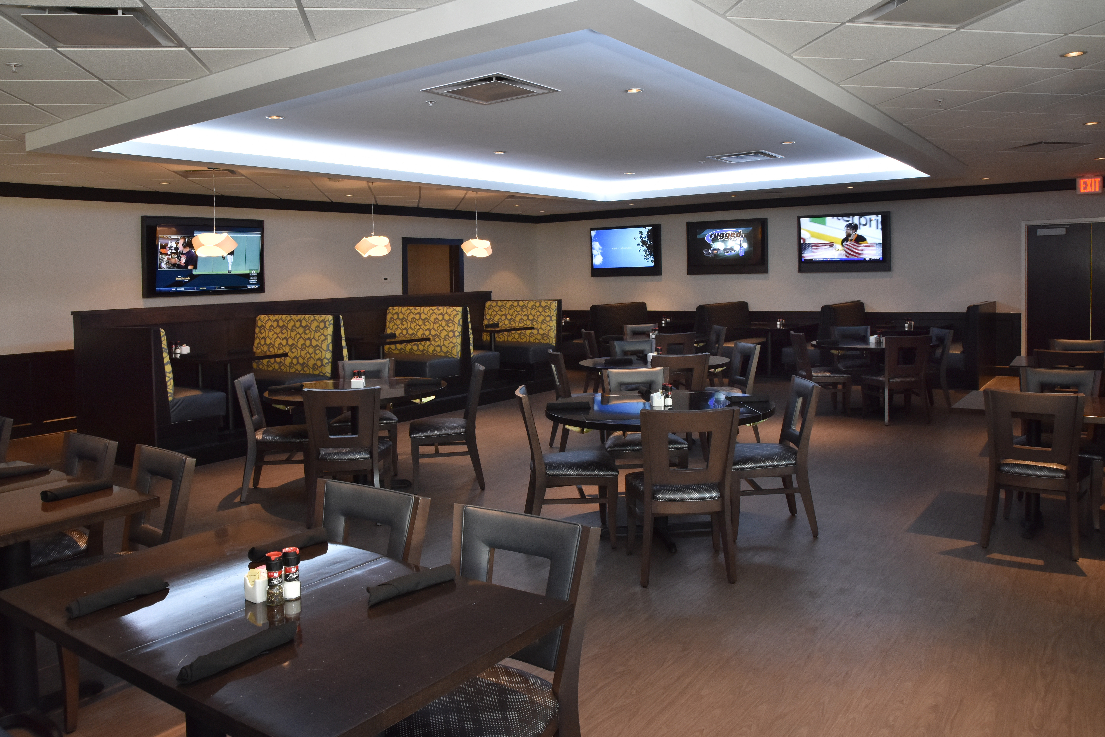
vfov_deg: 50.4
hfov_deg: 70.4
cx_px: 552
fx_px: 783
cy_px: 368
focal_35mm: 26
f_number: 9
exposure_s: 1/20
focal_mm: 17
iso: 1000
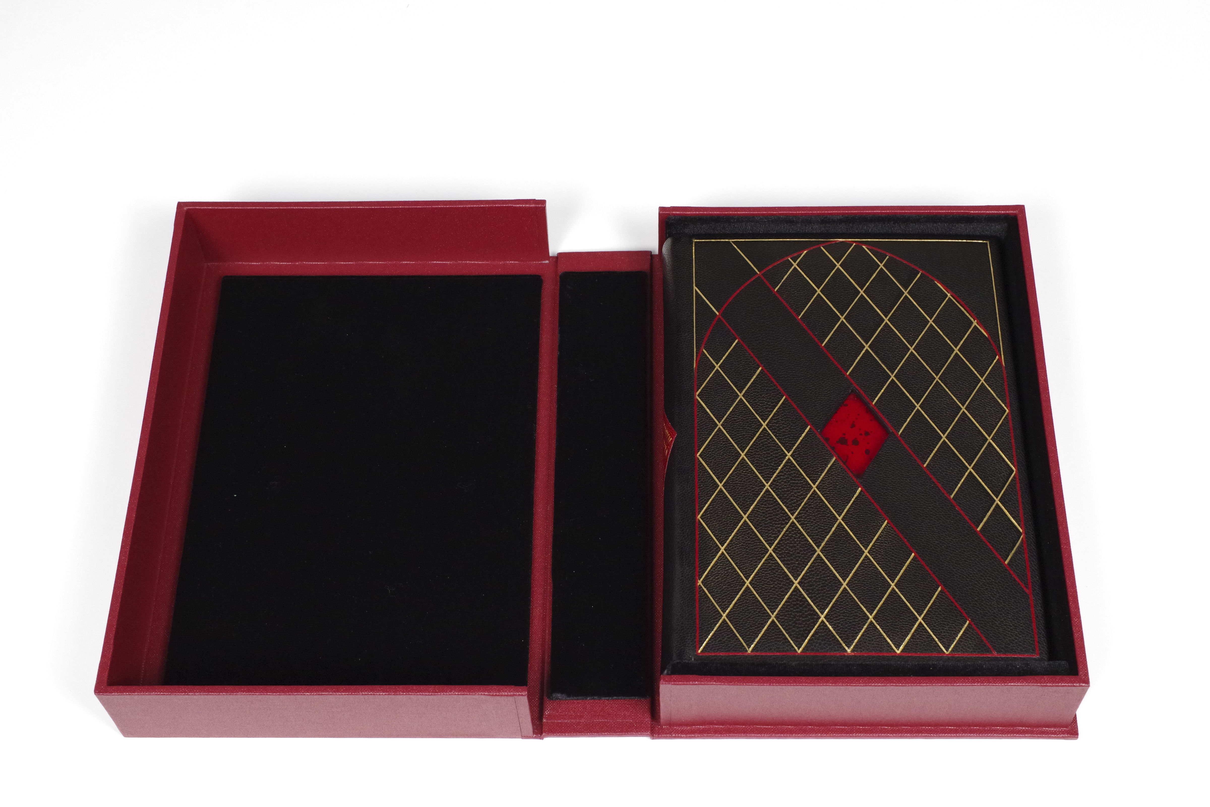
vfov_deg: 25.5
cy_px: 404
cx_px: 605
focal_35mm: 53
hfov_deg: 37.5
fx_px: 1781
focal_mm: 35
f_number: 10
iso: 3200
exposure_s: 1/100
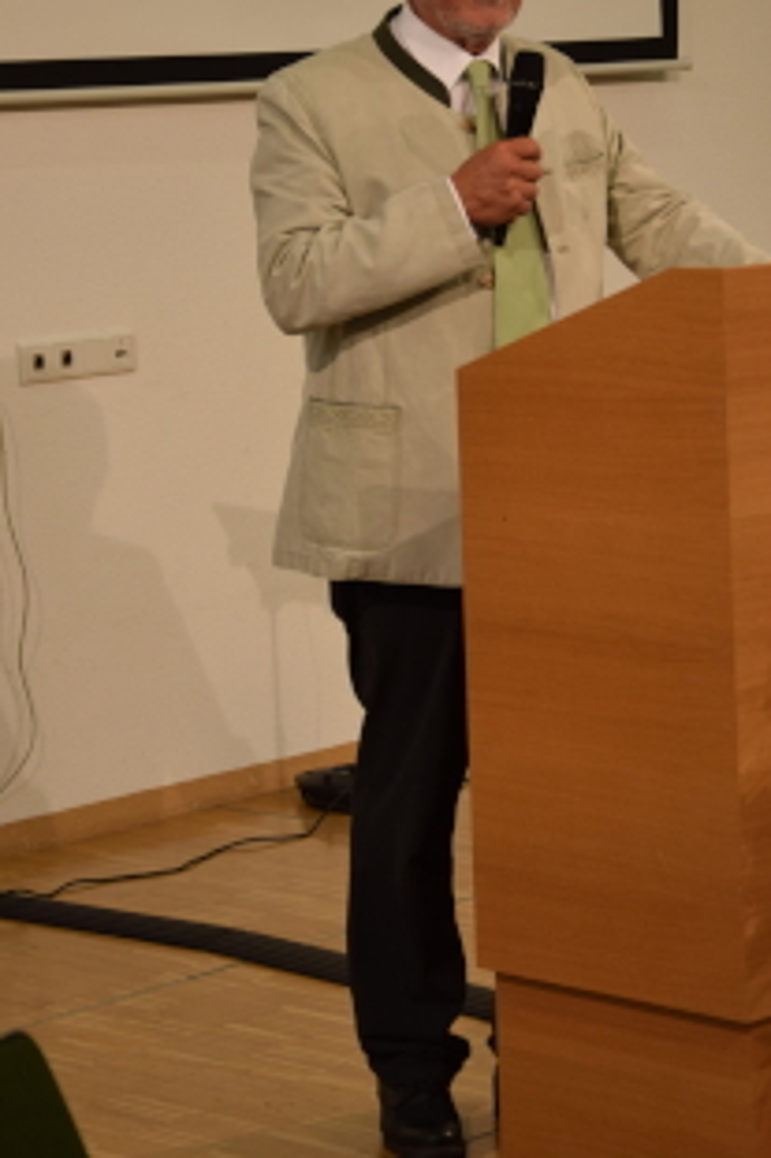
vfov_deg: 18.1
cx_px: 499
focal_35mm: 113
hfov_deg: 12.1
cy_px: 436
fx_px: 3634
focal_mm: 52
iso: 280
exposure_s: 1/160
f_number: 5
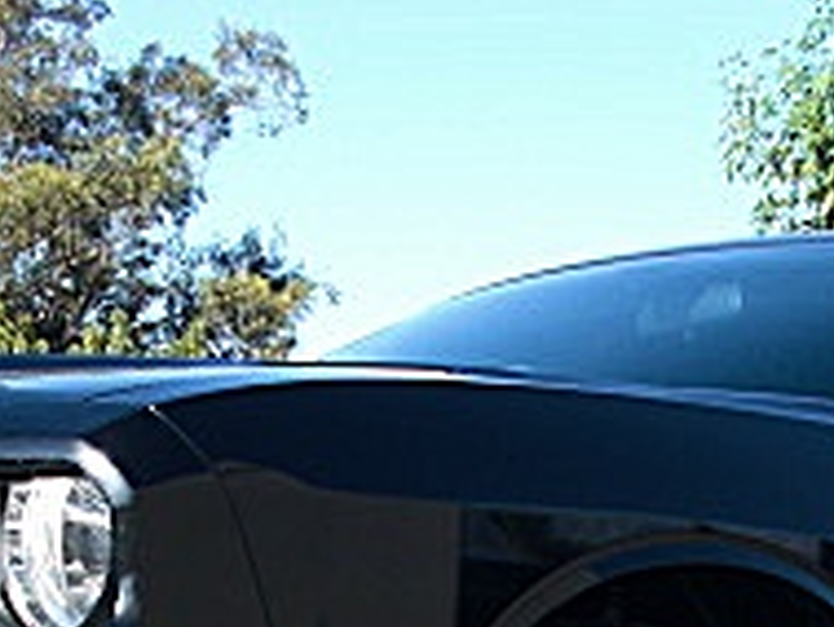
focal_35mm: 122
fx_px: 2941
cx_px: 402
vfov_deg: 11.6
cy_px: 985
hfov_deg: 16.1
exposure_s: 1/320
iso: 50
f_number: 2.8
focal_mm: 6.3
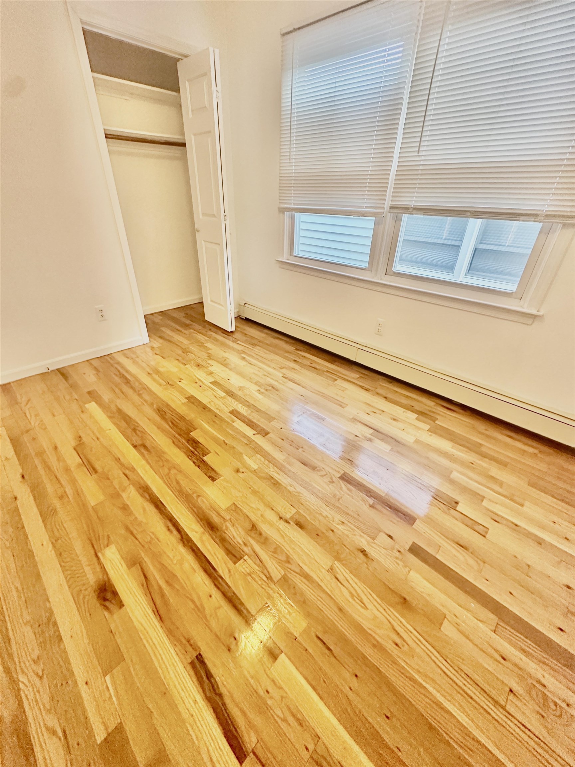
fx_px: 310
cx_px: 288
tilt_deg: -31.6
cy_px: 384
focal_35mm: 14
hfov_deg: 85.7
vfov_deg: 102.1
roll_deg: -2.4
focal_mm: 2.22
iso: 500
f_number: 2.2
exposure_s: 1/60
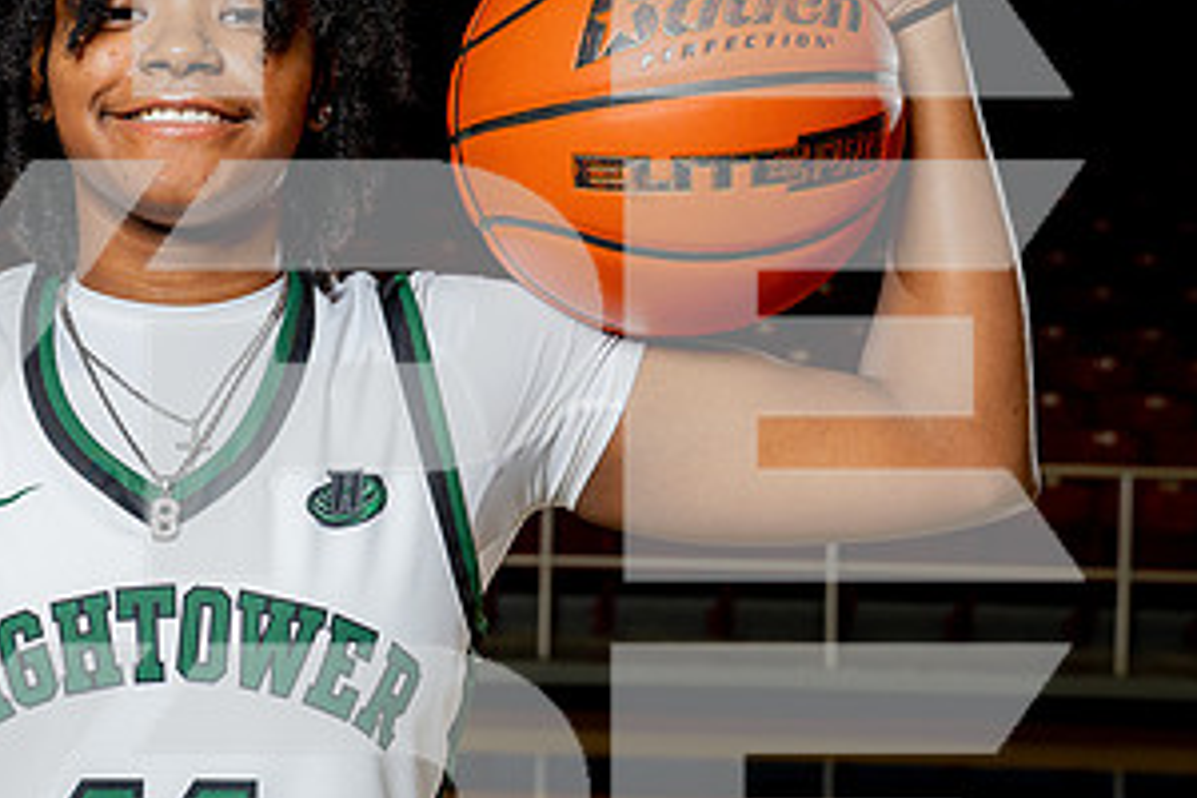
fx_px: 3026
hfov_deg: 21.8
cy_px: 373
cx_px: 68
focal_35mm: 91
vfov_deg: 15.0
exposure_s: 1/250
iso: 640
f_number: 5.6
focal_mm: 47
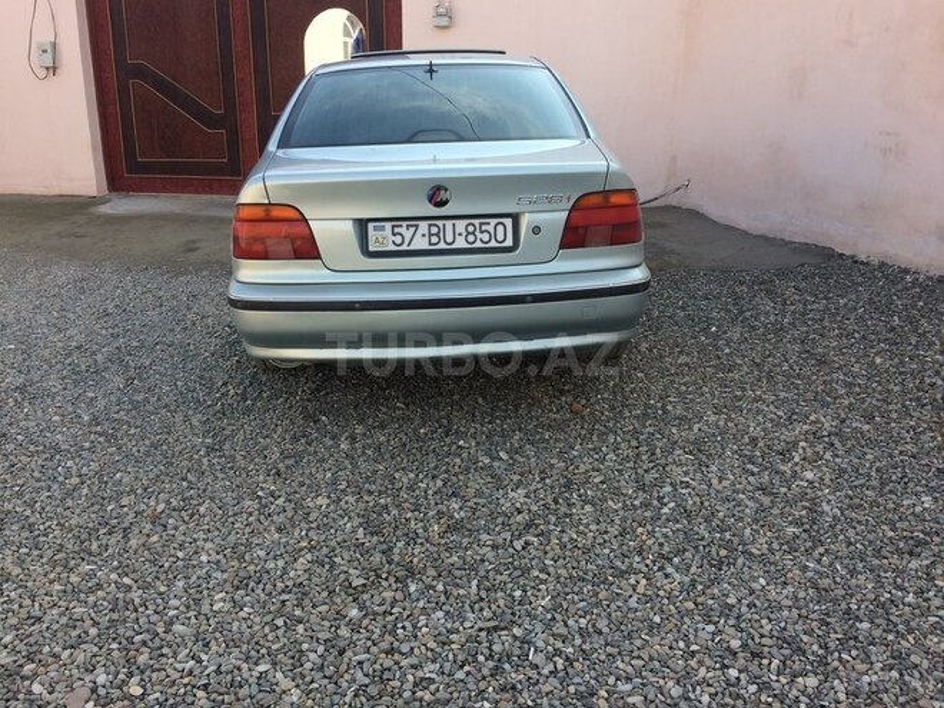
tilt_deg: -16.6
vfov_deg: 48.2
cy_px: 354
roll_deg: +0.1
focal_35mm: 29
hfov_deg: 61.7
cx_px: 472
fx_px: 791
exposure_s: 1/507
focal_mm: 4.15
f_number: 2.2
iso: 32
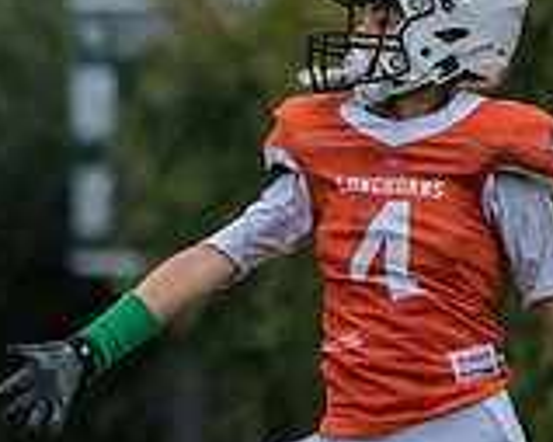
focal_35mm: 1585
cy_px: 421
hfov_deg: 1.2
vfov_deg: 1.0
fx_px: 25925
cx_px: -448
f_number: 5.6
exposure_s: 1/1000
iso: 4000
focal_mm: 400
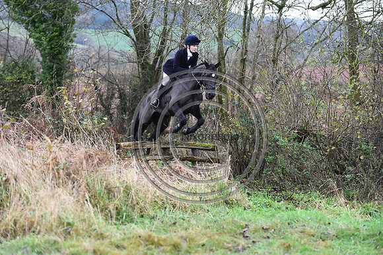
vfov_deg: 12.4
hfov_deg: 18.6
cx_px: 192
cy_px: 128
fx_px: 1170
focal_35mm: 110
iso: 1250
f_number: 3.5
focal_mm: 110
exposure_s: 1/1000
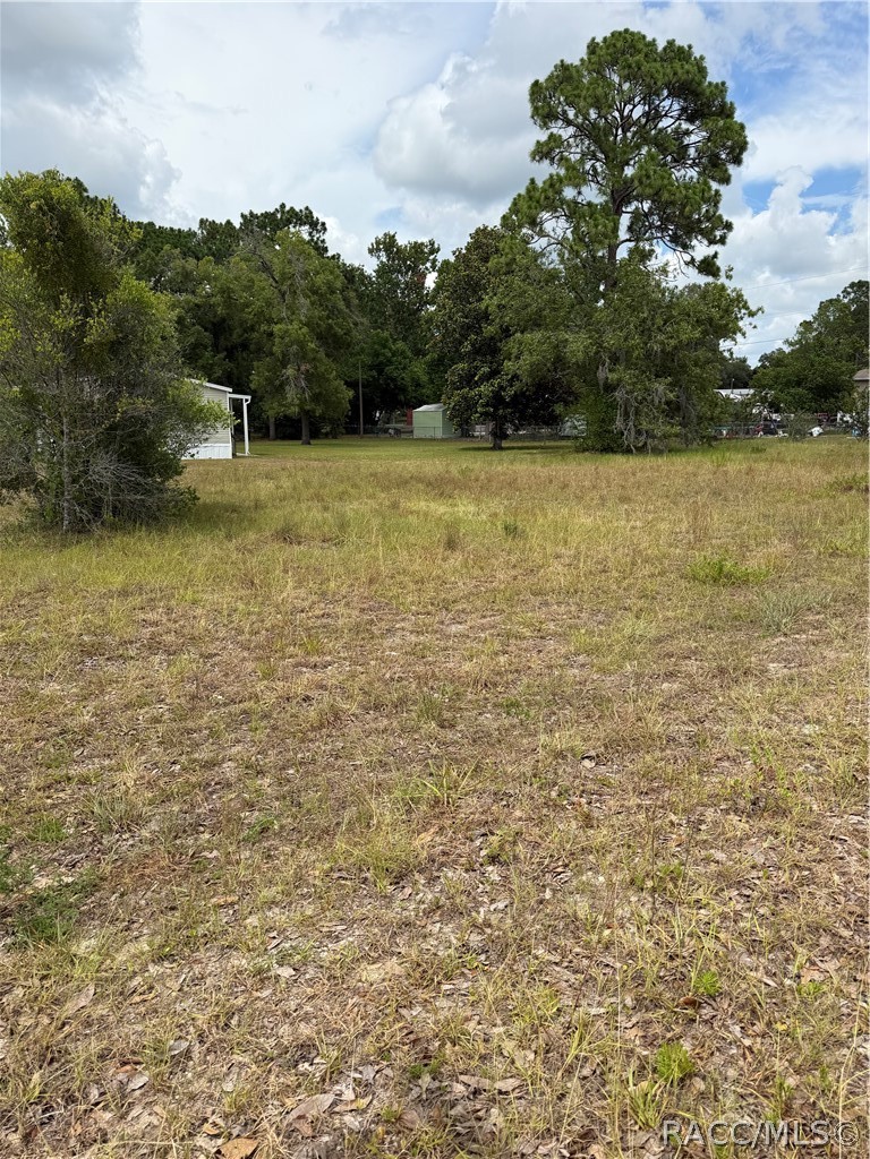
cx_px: 435
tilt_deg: -9.9
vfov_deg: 71.6
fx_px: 804
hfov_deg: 56.8
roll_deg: -0.8
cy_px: 580
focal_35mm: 24
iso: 80
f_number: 1.78
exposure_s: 1/4405
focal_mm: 6.76
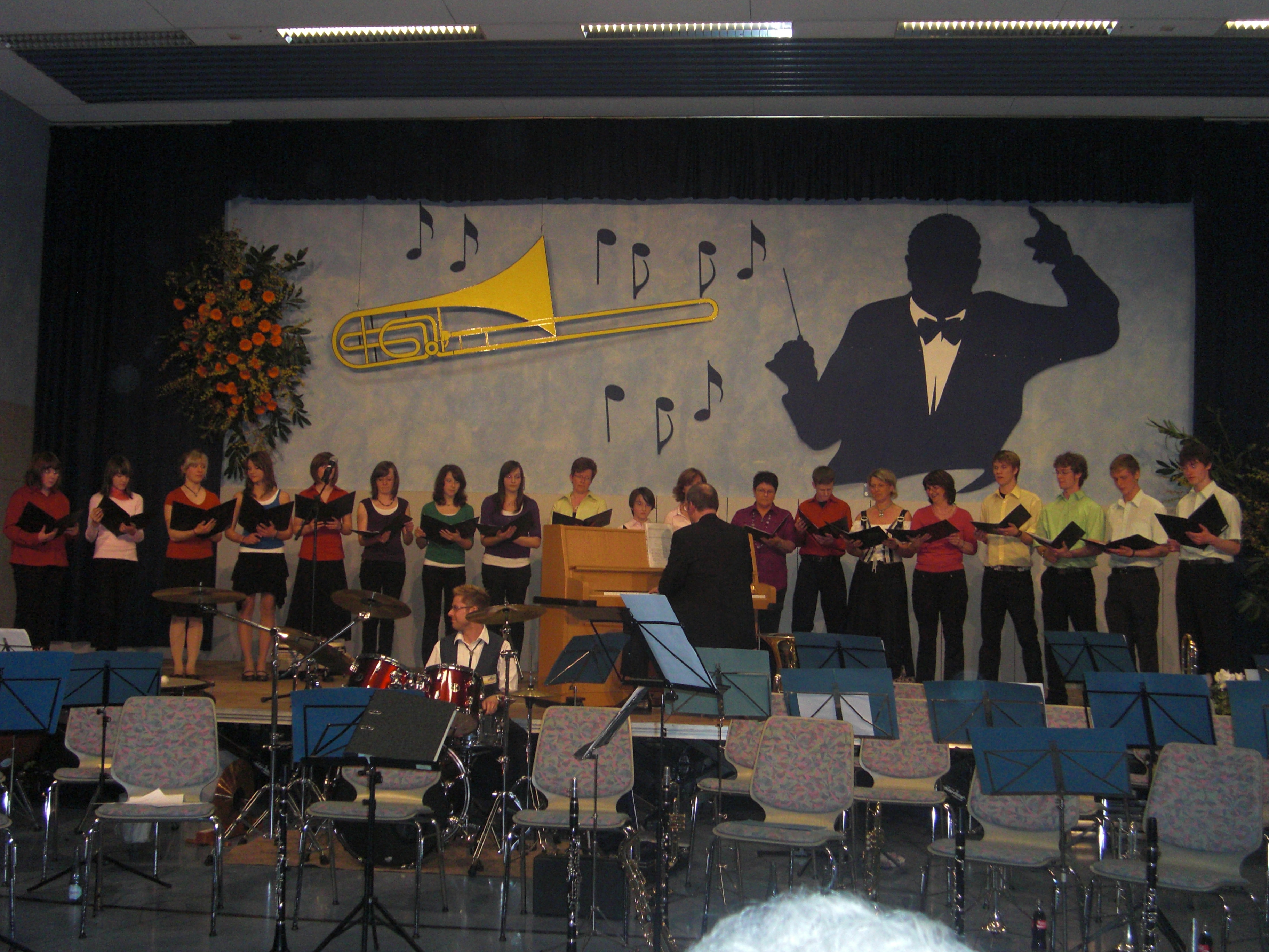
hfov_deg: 47.9
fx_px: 1430
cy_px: 476
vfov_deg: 36.8
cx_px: 634
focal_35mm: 39
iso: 200
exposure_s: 1/60
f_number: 3
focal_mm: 6.9
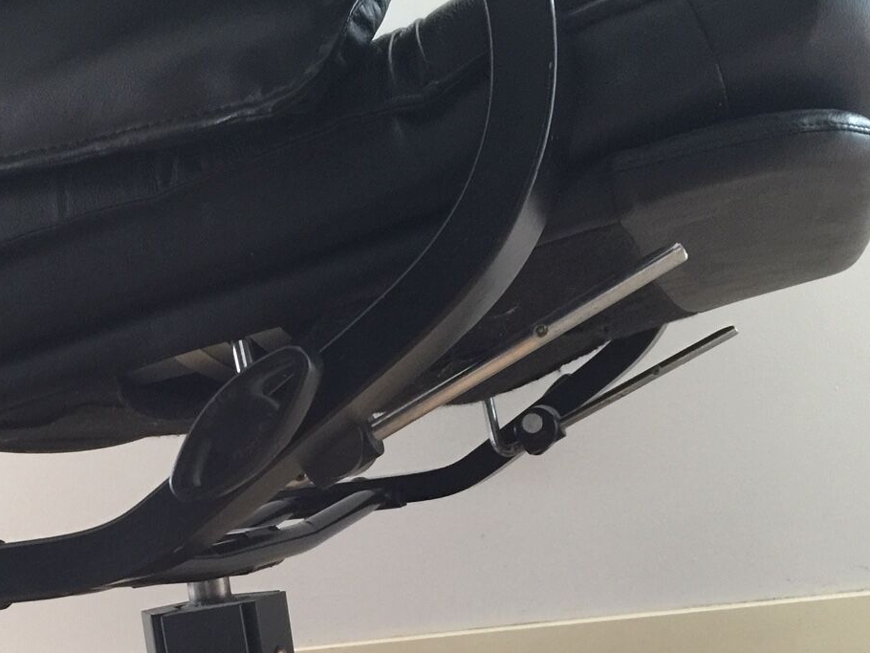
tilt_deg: -2.5
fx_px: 1307
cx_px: 270
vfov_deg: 27.4
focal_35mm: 52
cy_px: 534
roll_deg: +7.7
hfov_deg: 36.3
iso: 125
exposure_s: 1/8
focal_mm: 4.15
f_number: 2.2
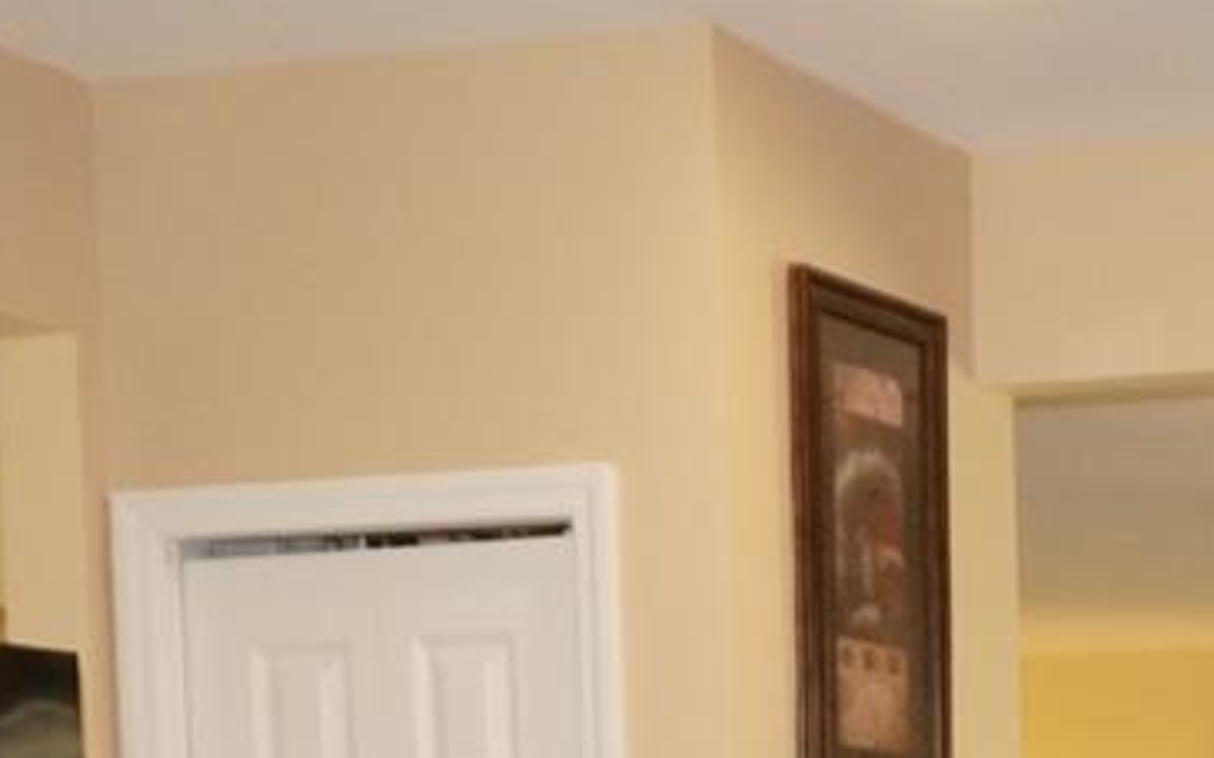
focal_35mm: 107
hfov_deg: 18.2
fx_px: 3540
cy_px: 1310
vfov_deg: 11.5
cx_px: 1567
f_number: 4
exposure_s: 1/160
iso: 1000
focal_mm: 16
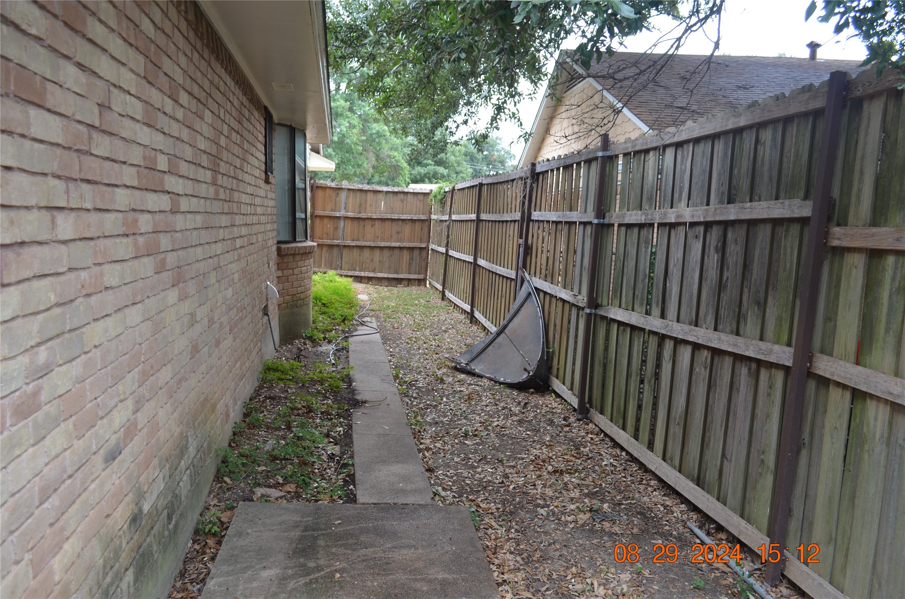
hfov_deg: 62.0
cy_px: 300
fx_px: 753
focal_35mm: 30
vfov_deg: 43.4
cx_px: 452
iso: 250
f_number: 5.6
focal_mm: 20
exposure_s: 1/125
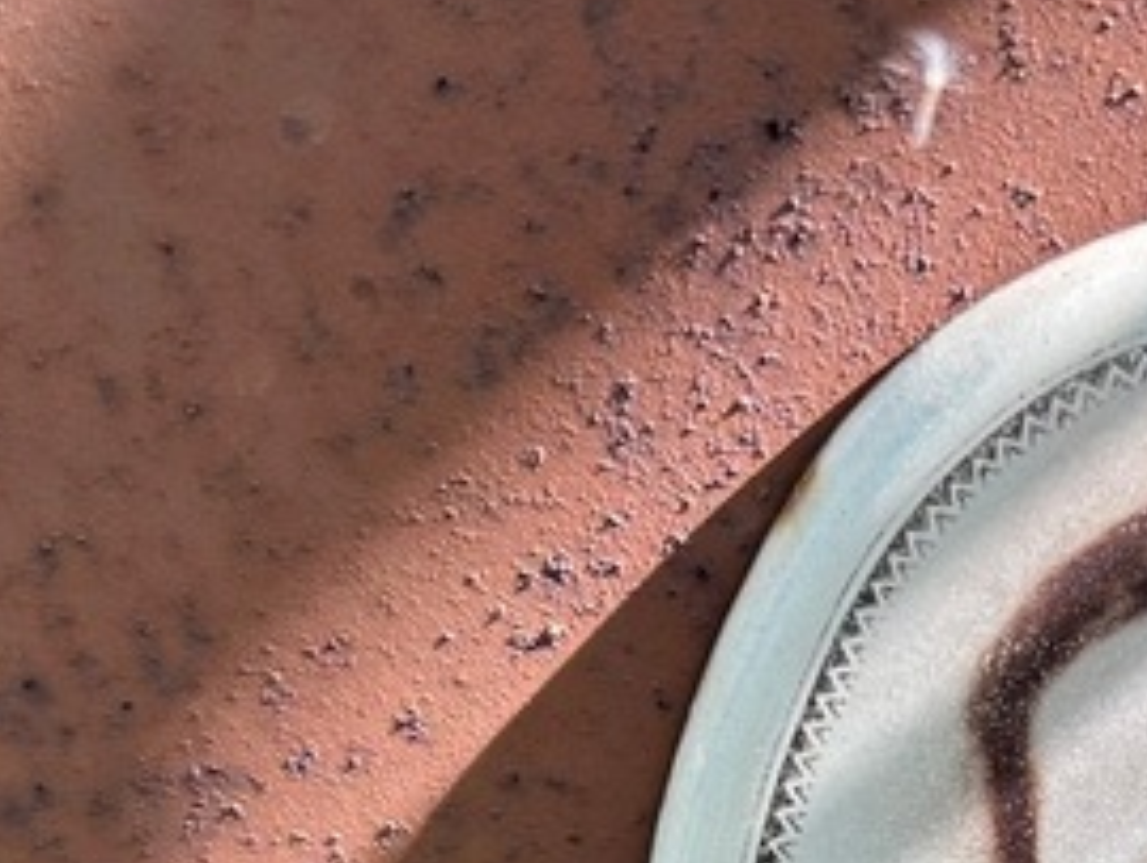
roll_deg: +5.4
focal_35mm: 77
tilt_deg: -36.3
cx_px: 1117
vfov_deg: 18.1
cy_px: 1071
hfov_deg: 24.3
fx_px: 2554
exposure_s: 1/308
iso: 50
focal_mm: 5.7
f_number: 1.5
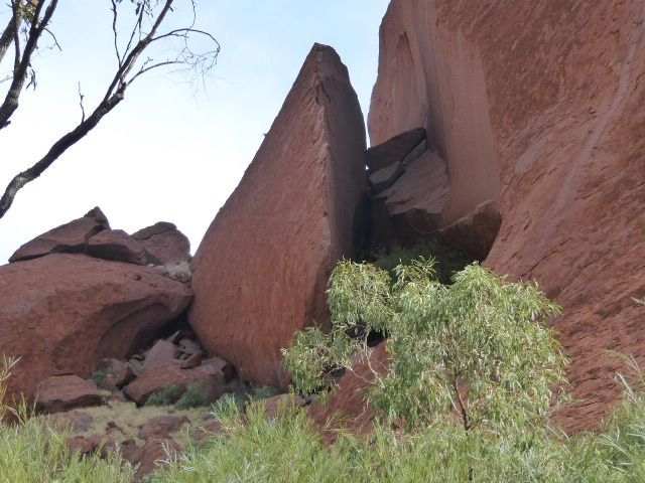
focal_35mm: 117
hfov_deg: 16.8
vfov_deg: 12.7
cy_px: 242
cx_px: 322
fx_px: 2180
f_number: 5.1
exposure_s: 1/160
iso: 160
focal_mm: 19
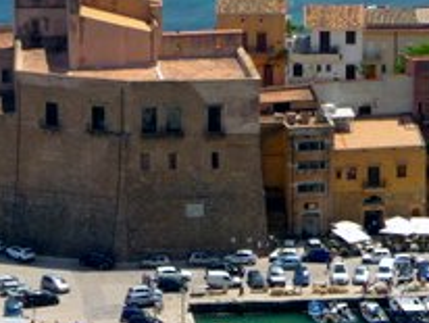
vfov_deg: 3.0
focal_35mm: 490
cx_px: 96
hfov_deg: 4.0
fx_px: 6080
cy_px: 281
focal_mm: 27.1
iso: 100
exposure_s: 1/1000
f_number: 4.8
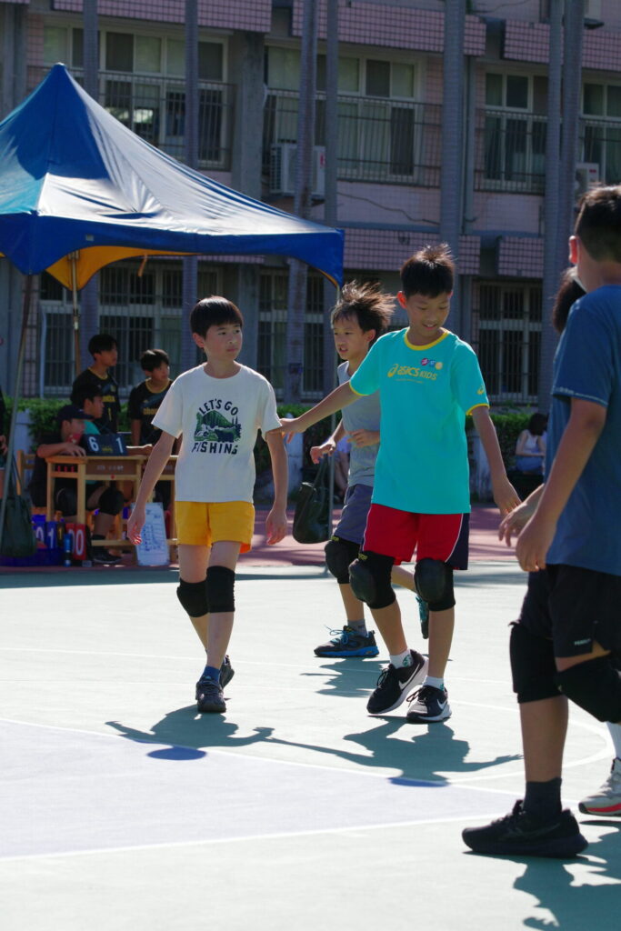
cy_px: 466
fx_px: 3311
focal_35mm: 128
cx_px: 310
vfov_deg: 16.0
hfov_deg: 10.7
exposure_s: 1/2000
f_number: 5.6
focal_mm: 83
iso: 800
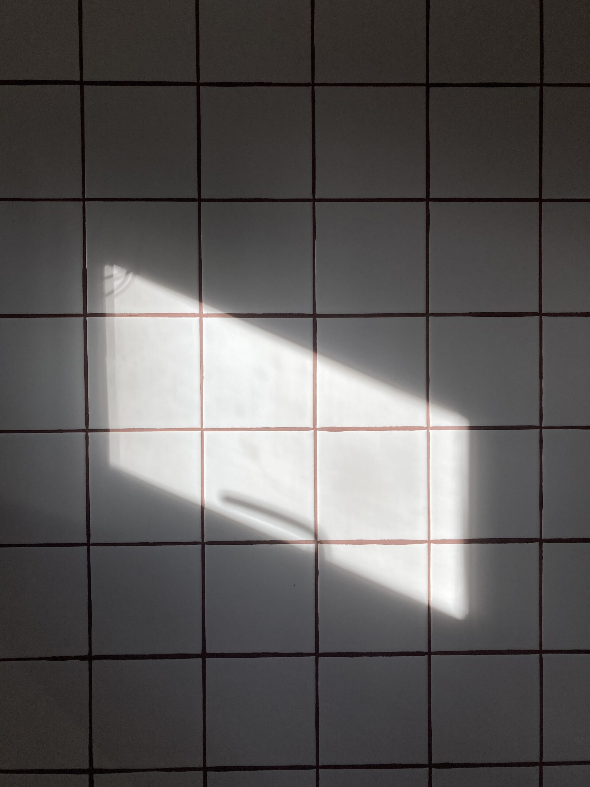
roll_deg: +0.9
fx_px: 636
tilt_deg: -0.7
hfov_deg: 49.7
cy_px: 394
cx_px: 295
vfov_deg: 63.4
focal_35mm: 28
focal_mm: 3.99
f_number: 1.8
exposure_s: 1/192
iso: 20
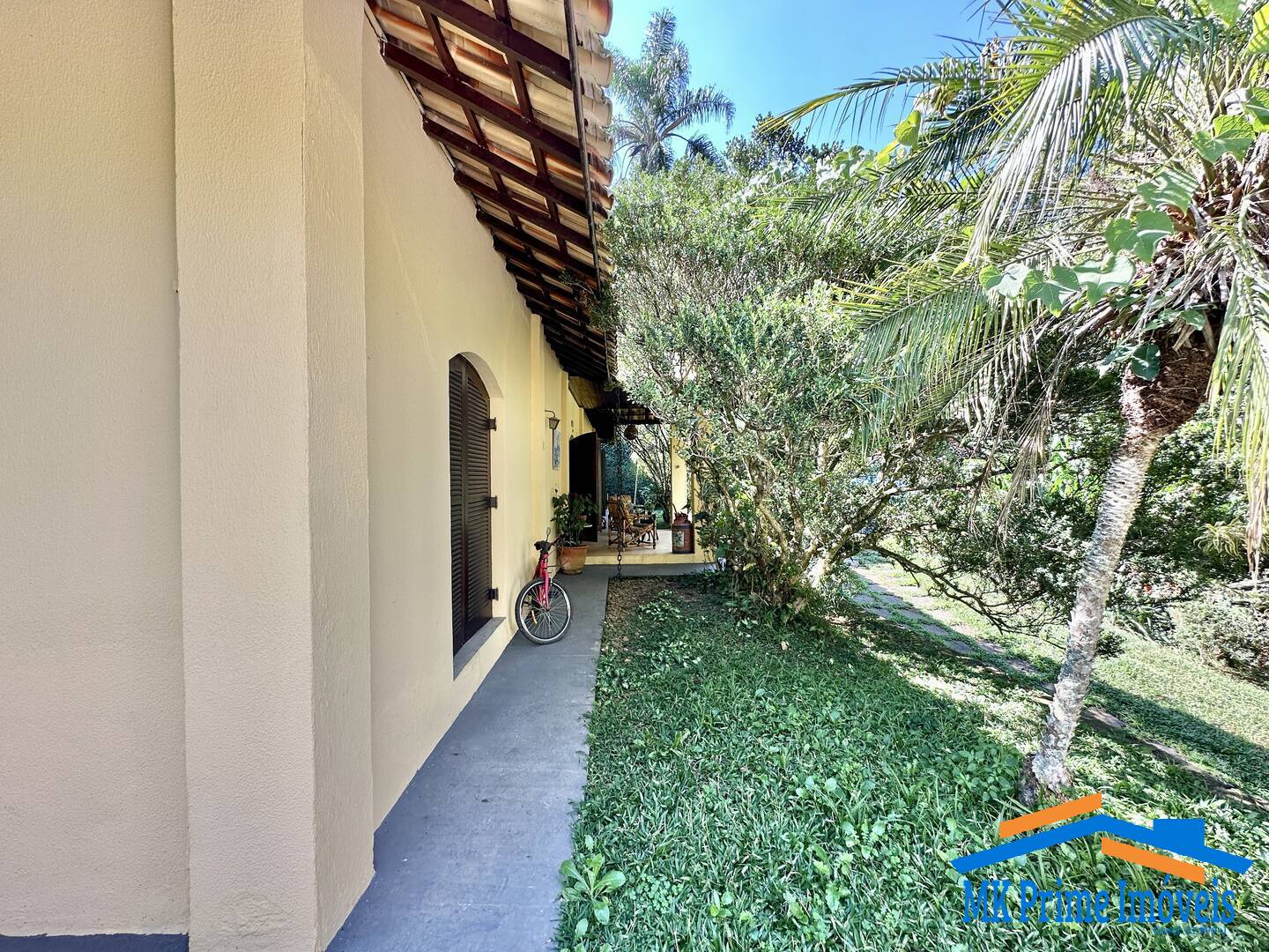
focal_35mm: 14
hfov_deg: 102.1
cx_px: 634
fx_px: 513
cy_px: 476
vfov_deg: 85.7
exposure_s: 1/102
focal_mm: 2.22
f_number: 2.2
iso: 40
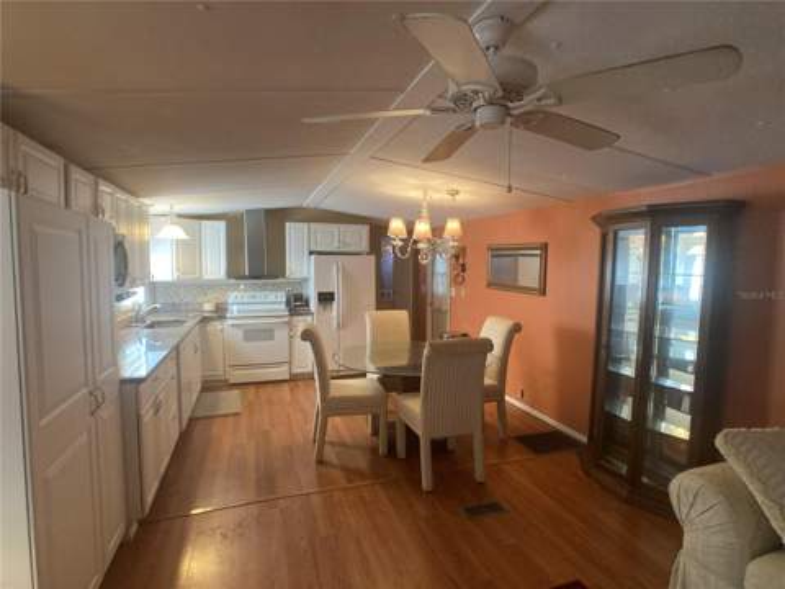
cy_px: 294
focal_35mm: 28
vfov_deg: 49.7
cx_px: 392
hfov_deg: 63.4
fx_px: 635
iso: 200
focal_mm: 3.99
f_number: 1.8
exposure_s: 1/60
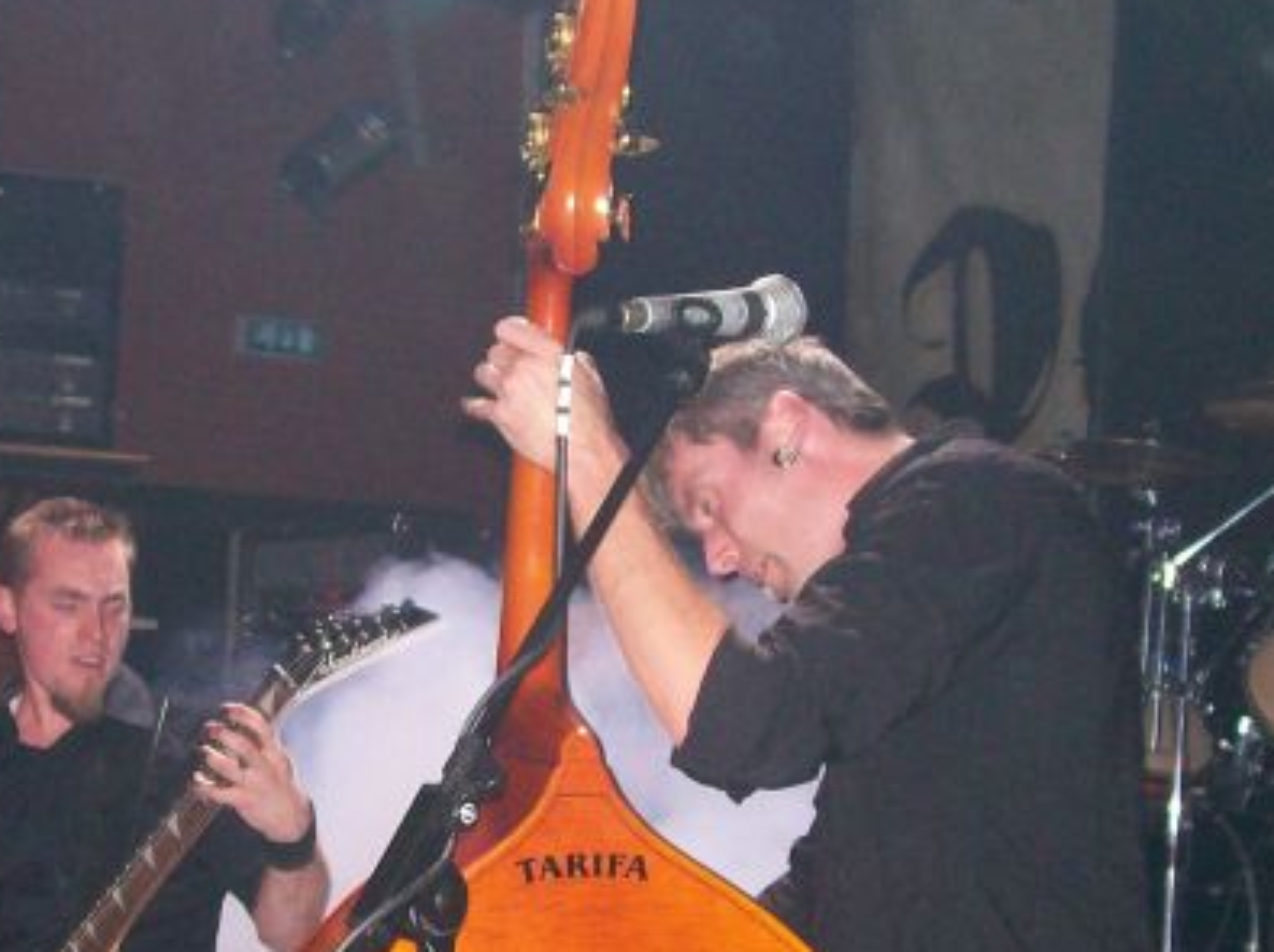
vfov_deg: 20.0
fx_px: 2683
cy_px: 691
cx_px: 261
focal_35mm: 73
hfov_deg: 26.2
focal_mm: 6
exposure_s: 1/64
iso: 140
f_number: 2.7
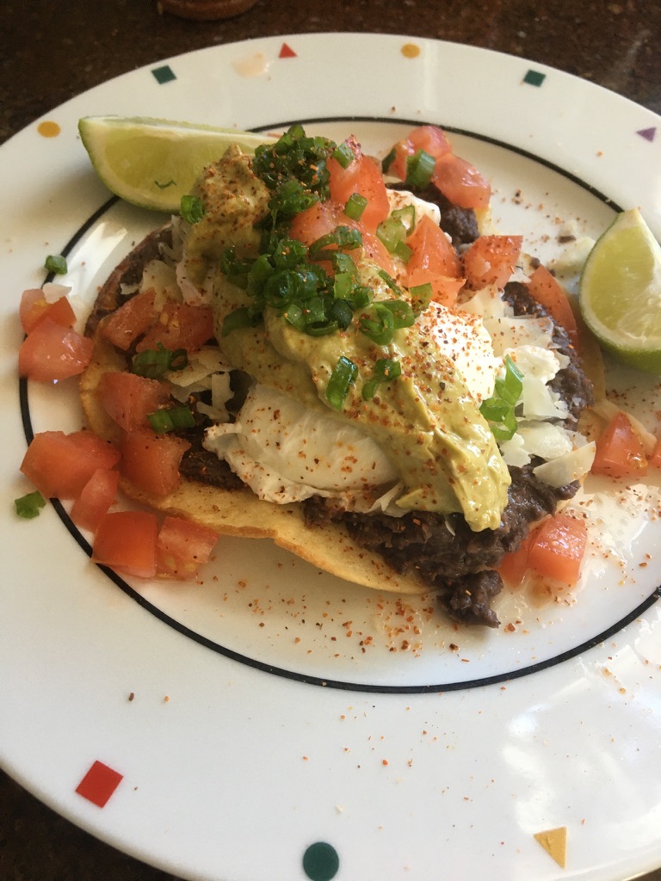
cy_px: 440
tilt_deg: -58.9
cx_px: 330
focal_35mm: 29
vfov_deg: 61.7
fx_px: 738
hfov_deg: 48.2
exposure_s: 1/30
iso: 100
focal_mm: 4.15
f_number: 2.2
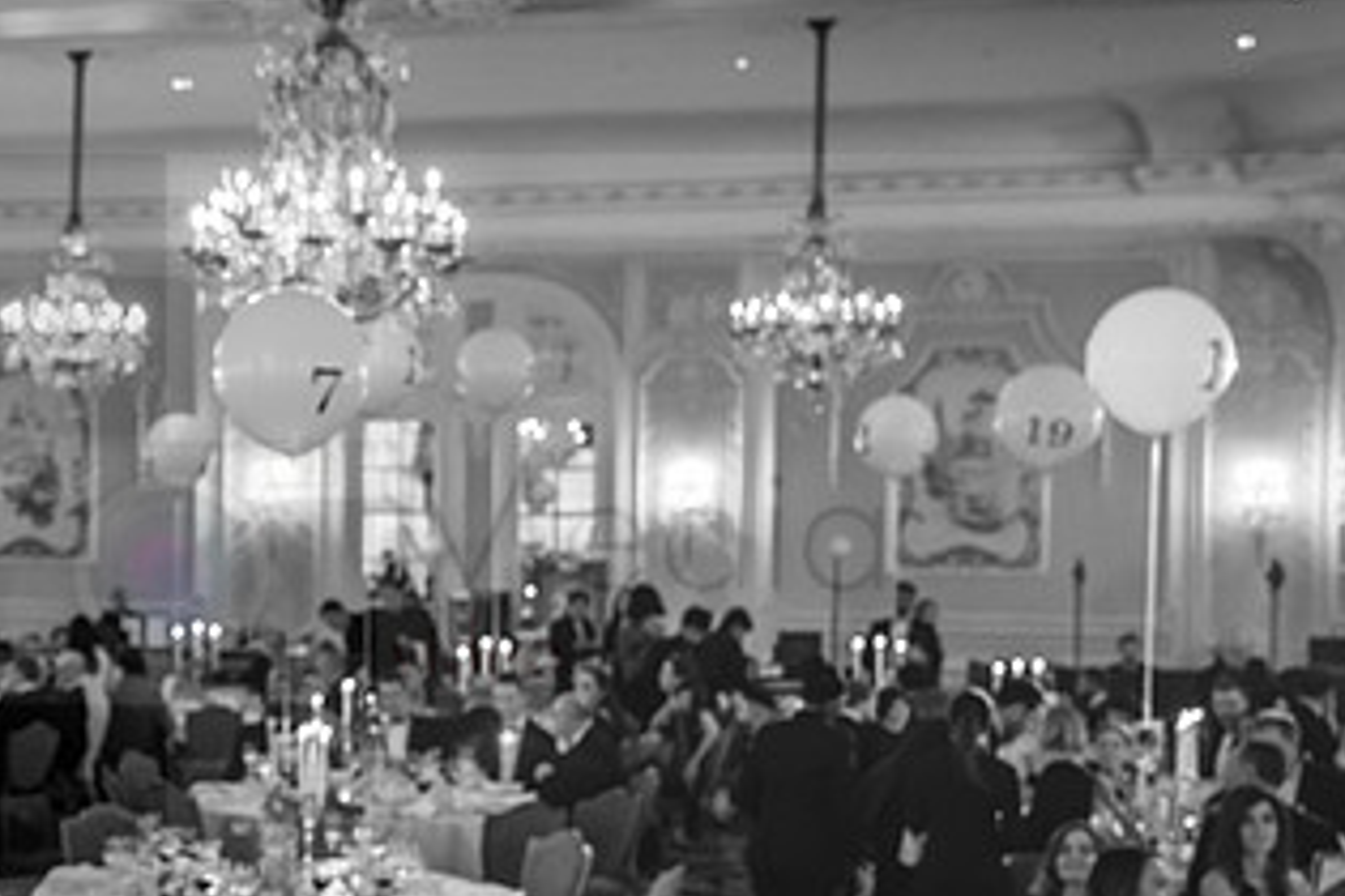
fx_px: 2241
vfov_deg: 22.6
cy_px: 567
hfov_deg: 31.5
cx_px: 77
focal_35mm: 60
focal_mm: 30
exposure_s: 1/60
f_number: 3.2
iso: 2000
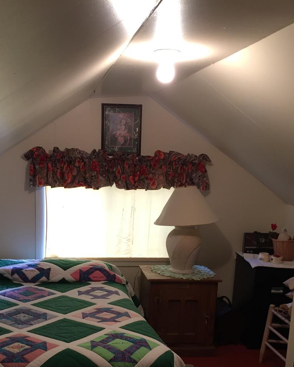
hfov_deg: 35.5
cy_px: 270
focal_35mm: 42
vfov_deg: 42.6
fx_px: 457
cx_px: 108
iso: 80
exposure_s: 1/30
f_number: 2.2
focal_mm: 4.15
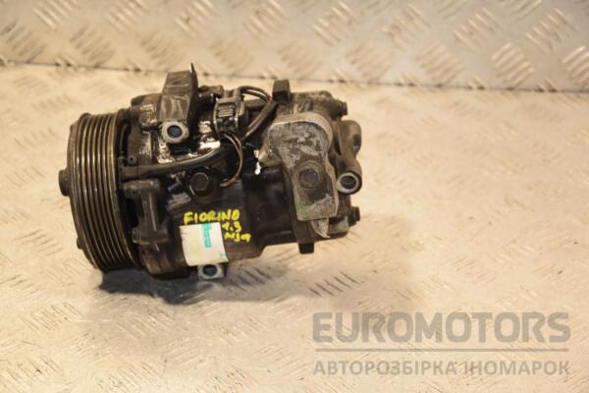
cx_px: 294
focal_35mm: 93
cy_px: 196
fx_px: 1521
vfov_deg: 14.7
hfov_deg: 21.9
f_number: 5.3
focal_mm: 62
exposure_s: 1/200
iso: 800
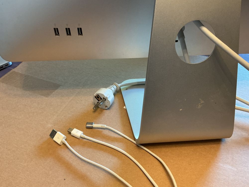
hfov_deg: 61.7
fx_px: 209
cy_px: 94
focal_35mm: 29
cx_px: 124
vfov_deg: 48.2
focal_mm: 3
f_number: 1.8
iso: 250
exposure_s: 1/50
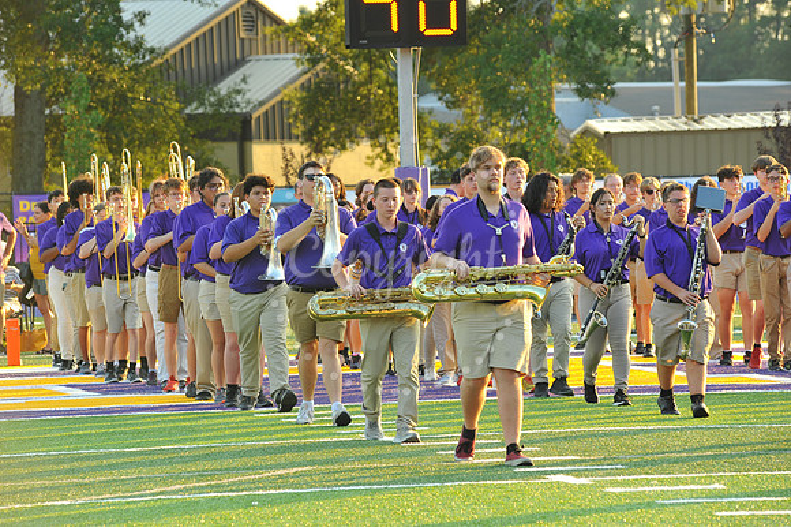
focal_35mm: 200
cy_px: 264
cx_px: 396
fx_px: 4392
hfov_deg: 10.3
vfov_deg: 6.9
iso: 250
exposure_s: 1/80
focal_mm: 200
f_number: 7.1
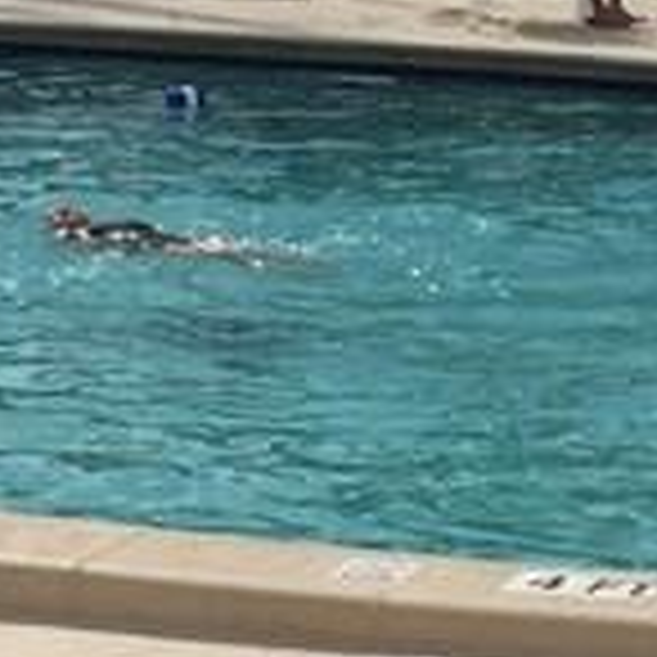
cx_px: 666
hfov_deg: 9.6
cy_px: 86
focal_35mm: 180
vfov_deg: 9.7
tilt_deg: -4.8
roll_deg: -2.0
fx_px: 3865
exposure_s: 1/5650
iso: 32
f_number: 2.2
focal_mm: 4.15
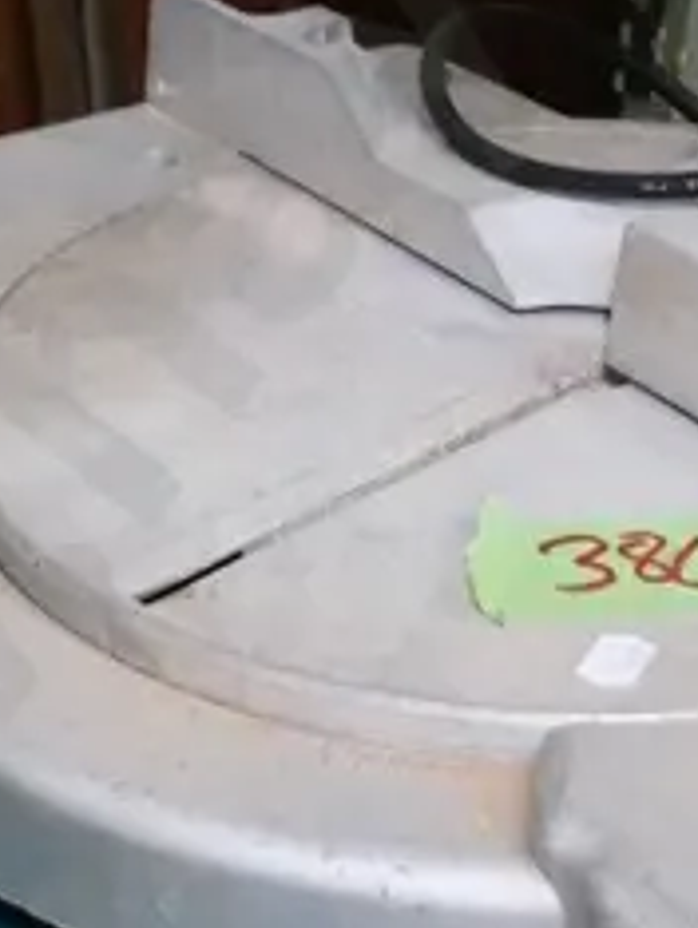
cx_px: 619
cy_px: -274
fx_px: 2818
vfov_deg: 17.5
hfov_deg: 14.0
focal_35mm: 105
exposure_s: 1/250
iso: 3200
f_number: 4.5
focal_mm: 12
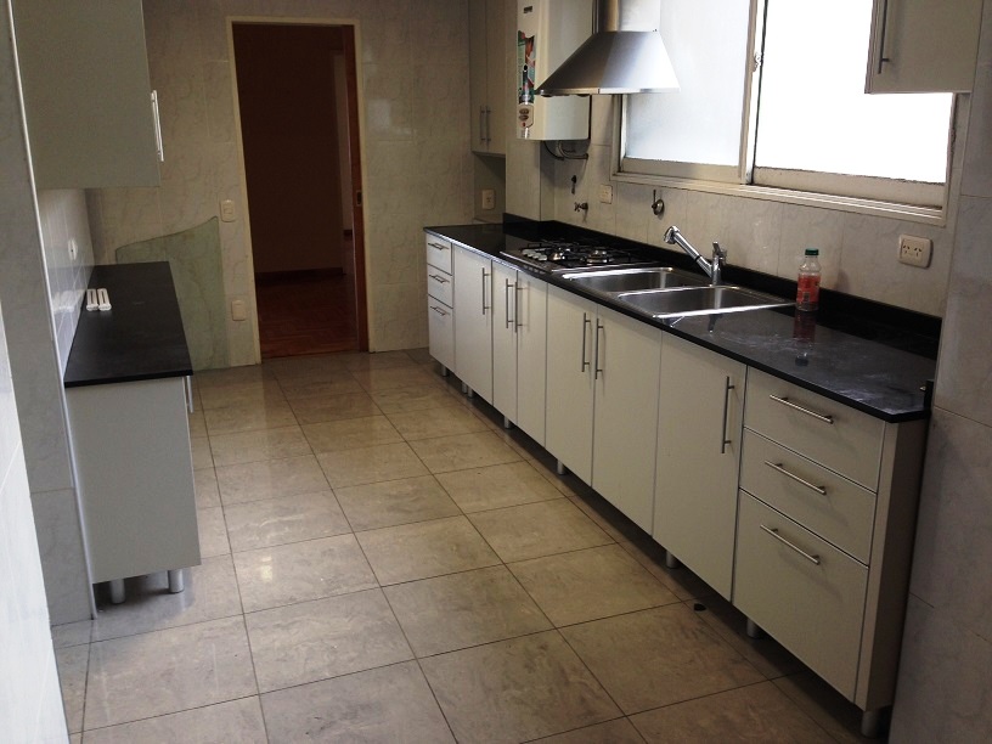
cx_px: 496
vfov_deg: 42.9
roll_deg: +1.6
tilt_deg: -15.0
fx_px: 946
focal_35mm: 33
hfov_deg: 55.4
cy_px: 372
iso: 50
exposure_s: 1/25
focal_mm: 4.12
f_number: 2.4
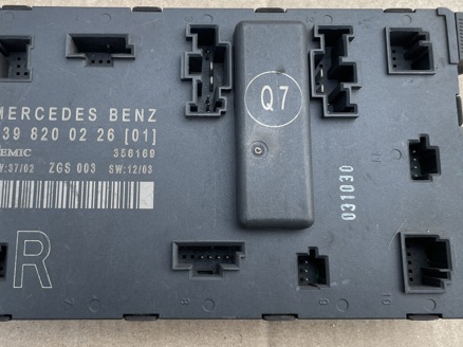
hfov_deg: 48.9
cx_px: 201
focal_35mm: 38
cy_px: 144
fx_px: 508
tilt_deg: -80.4
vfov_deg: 37.6
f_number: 1.6
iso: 32
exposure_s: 1/181
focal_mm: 4.2
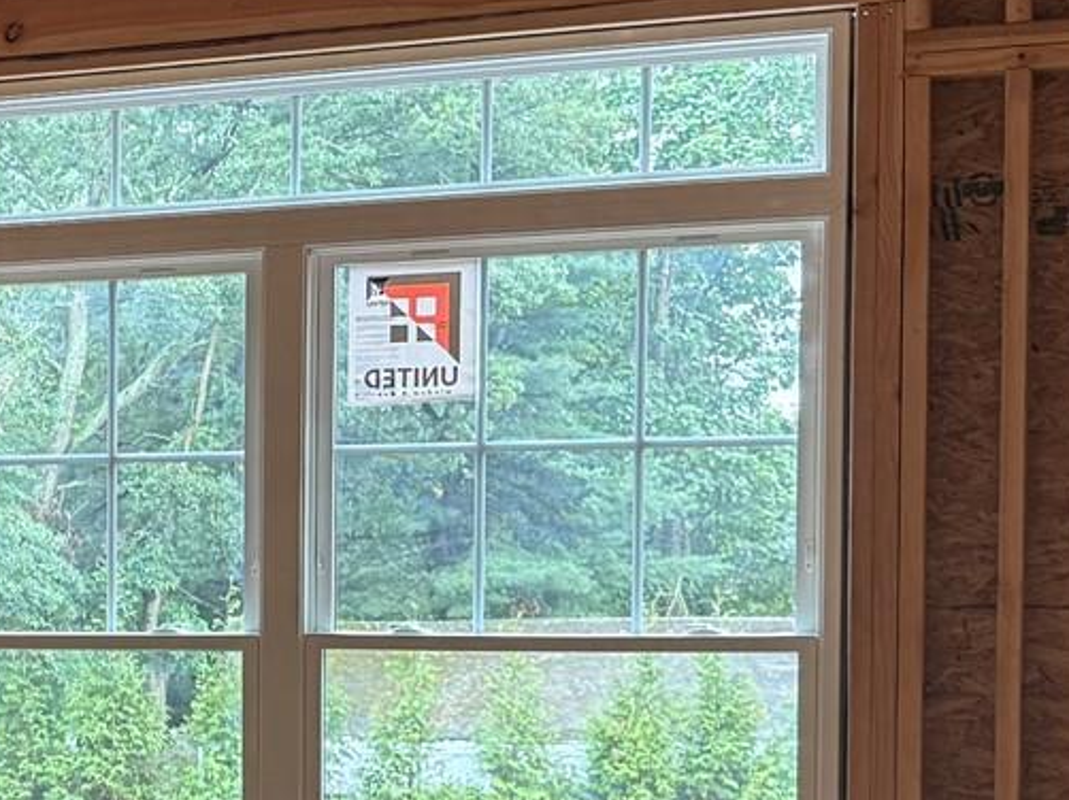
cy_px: 683
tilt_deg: -2.7
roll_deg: +1.3
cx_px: -368
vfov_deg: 15.0
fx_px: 3025
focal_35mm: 98
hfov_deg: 18.5
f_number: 1.78
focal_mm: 6.76
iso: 160
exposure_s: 1/121
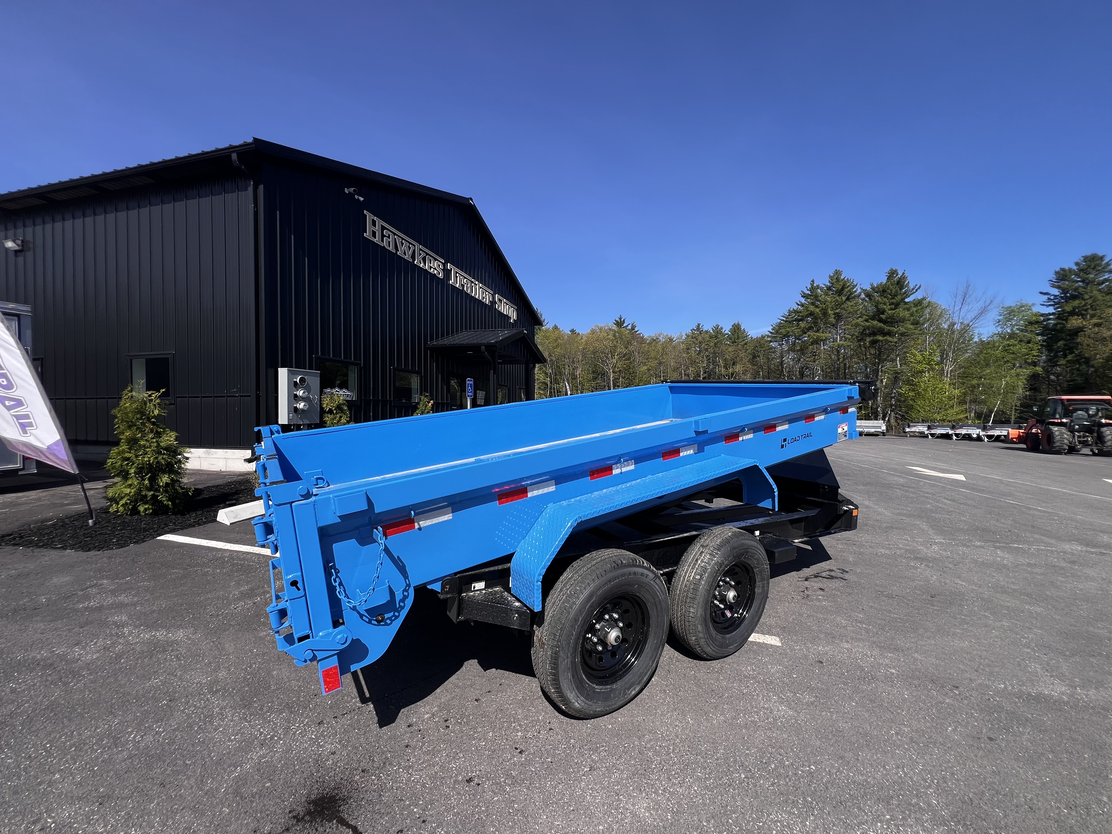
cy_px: 417
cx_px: 556
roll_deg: +0.5
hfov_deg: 106.2
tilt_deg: -0.1
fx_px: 418
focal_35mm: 13
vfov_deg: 89.9
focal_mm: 1.57
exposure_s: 1/1167
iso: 32
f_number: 1.8
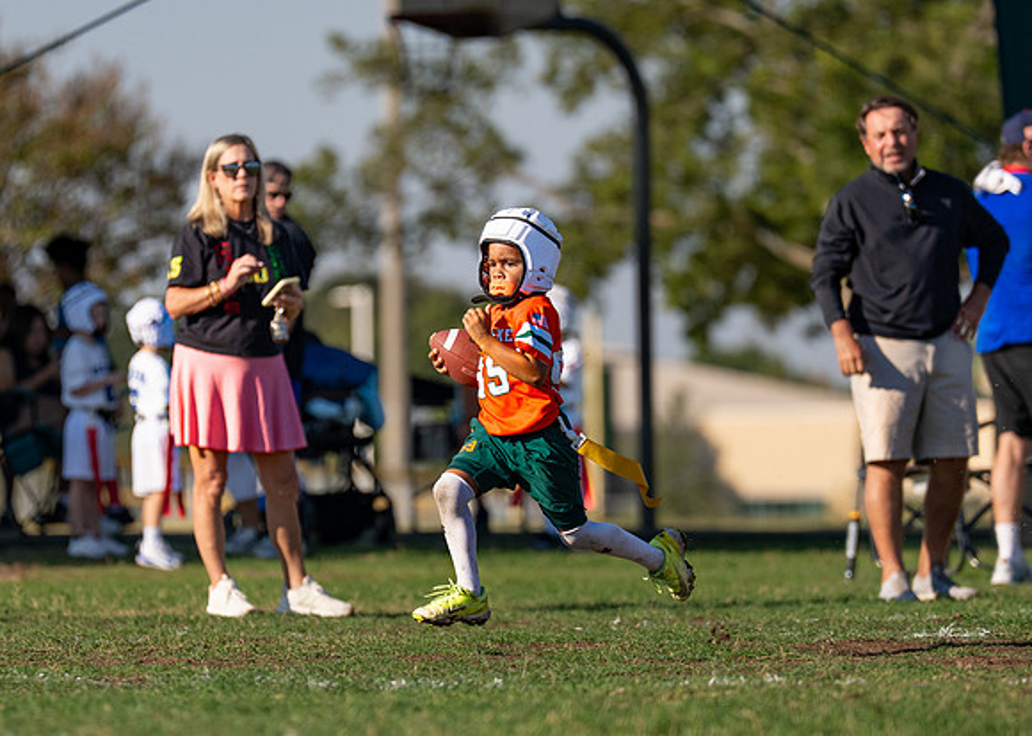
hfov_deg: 4.6
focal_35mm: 439
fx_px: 12877
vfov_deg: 3.3
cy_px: 454
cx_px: 484
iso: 160
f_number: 2.8
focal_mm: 200
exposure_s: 1/4000
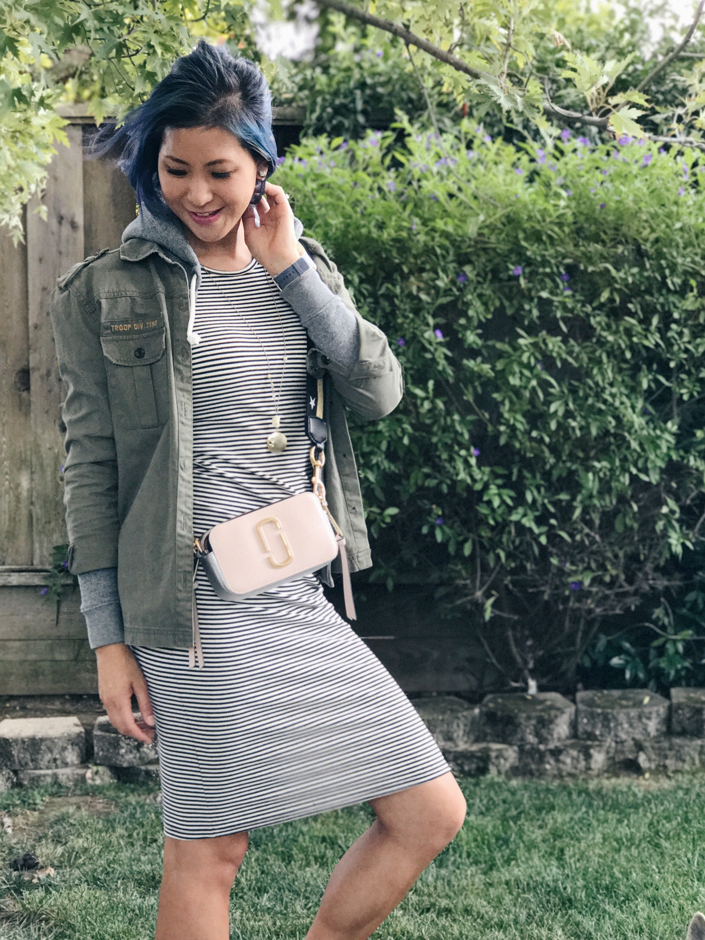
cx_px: 282
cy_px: 556
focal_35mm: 74
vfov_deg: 26.3
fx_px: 2010
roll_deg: +0.6
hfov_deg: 19.9
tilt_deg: -7.0
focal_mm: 6.6
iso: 125
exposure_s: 1/60
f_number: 2.8
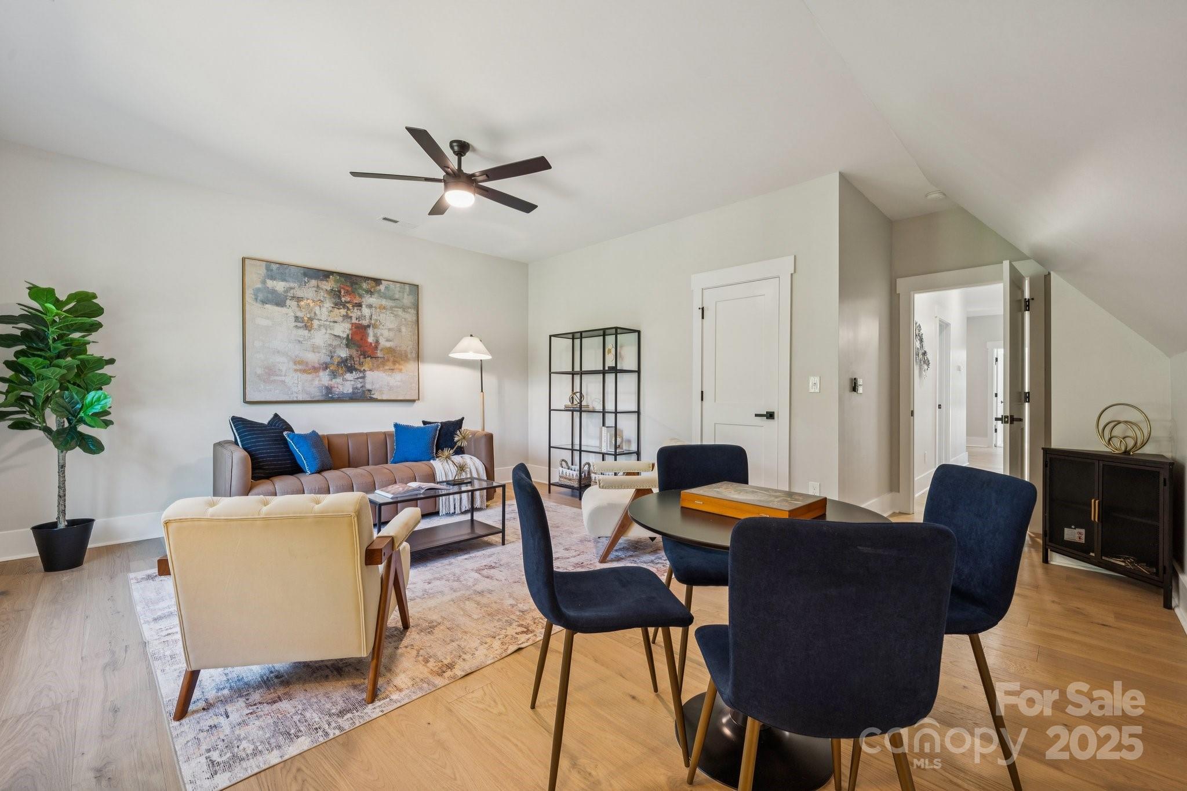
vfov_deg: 81.2
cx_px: 594
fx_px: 462
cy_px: 396
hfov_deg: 104.3
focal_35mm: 14
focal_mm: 14
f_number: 7.1
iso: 160
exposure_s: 1/6
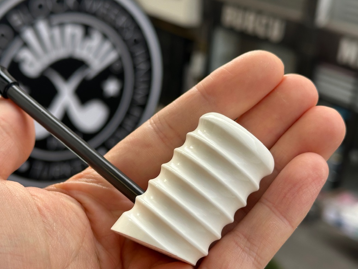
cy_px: 143
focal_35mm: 59
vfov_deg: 24.8
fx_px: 610
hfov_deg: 32.6
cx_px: 142
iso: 64
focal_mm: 6.86
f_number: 1.78
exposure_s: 1/850
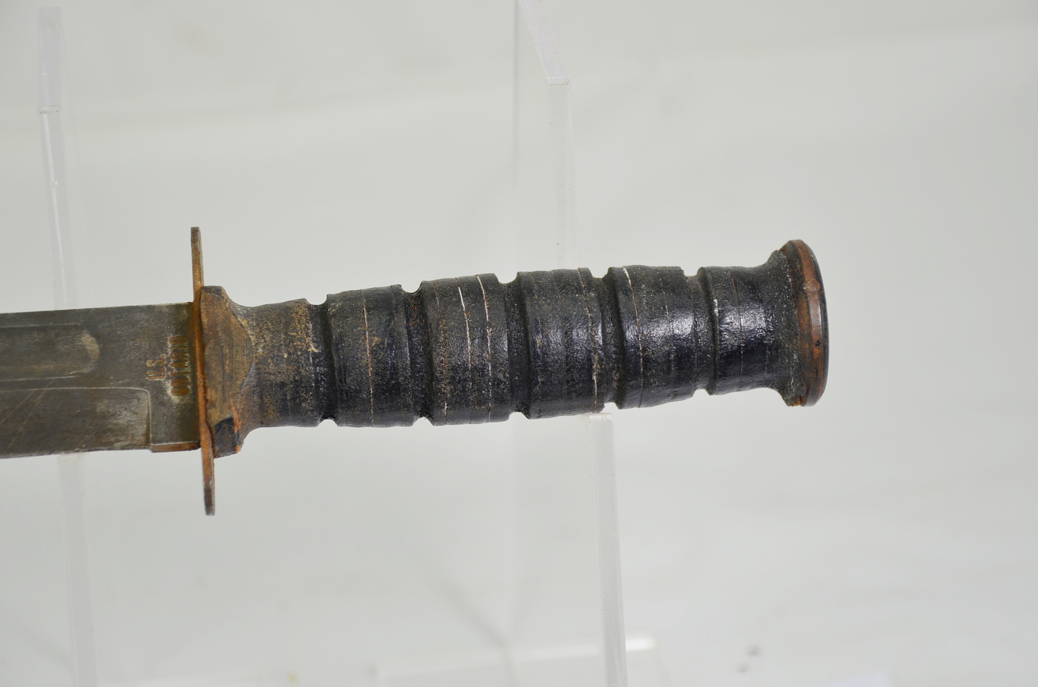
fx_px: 2676
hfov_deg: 22.0
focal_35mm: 93
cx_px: 519
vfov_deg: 14.6
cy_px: 344
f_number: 5
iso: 400
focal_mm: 62
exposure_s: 1/250
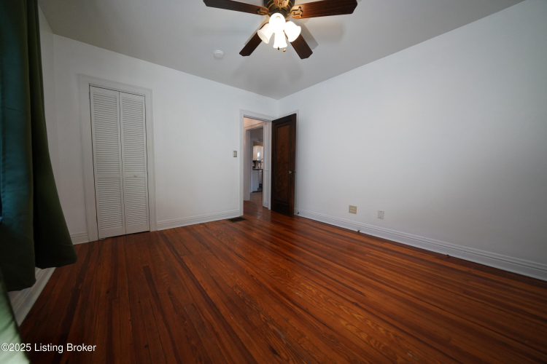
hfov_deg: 112.6
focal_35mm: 12
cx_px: 274
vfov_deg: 90.0
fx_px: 182
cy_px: 182
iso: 1250
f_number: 4
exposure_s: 1/160
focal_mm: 12
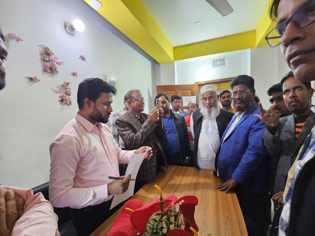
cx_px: 158
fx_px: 118
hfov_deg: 106.2
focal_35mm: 13
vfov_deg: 89.9
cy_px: 118
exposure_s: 1/33.3
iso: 640
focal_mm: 2.2
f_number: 2.2
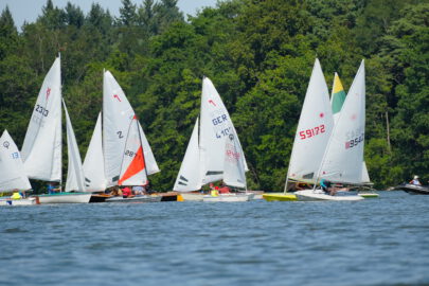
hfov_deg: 5.9
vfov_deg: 3.9
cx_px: 214
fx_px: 4165
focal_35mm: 350
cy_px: 143
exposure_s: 1/2000
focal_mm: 233
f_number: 6.3
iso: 320
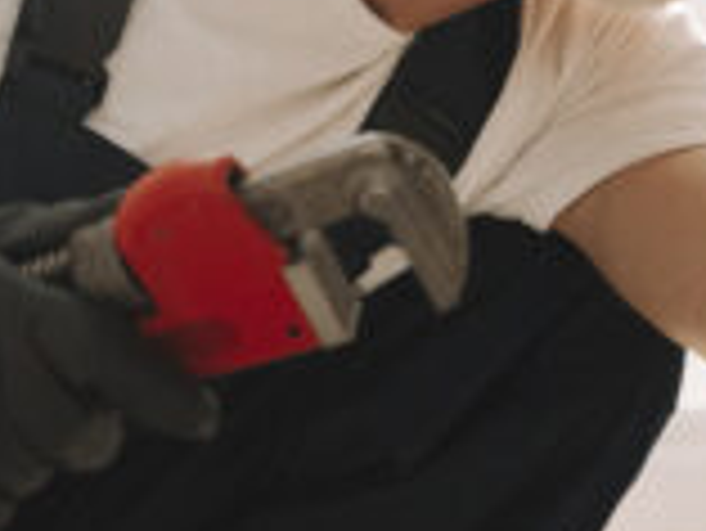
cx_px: 270
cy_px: 266
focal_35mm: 235
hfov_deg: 8.4
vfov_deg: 6.3
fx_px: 4797
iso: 500
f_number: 2.8
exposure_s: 1/500
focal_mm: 50
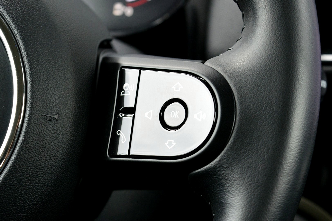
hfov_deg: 24.6
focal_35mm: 82
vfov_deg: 16.5
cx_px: 166
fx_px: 760
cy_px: 110
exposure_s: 1/60
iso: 800
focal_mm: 55
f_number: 7.1
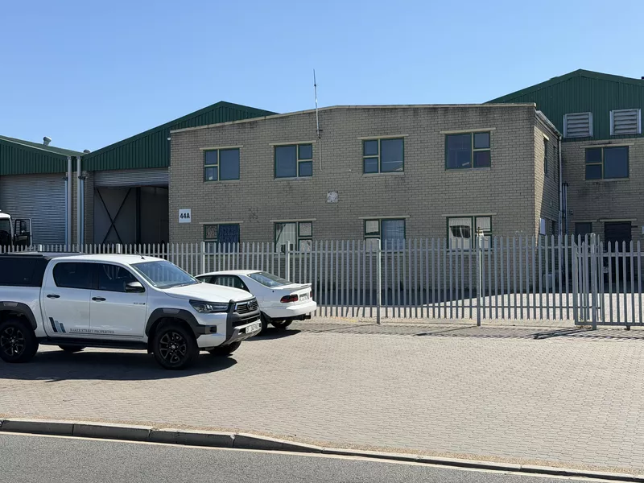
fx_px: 893
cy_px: 242
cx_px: 322
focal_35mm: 48
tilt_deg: +2.7
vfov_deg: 30.3
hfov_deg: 39.7
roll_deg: +0.5
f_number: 1.78
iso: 64
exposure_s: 1/4329
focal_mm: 6.76
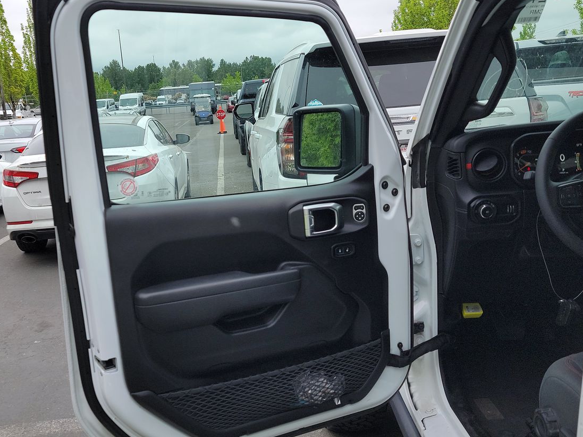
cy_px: 212
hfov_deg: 52.6
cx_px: 268
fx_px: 590
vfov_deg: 40.7
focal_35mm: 35
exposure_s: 1/256
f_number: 1.8
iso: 50
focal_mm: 6.7
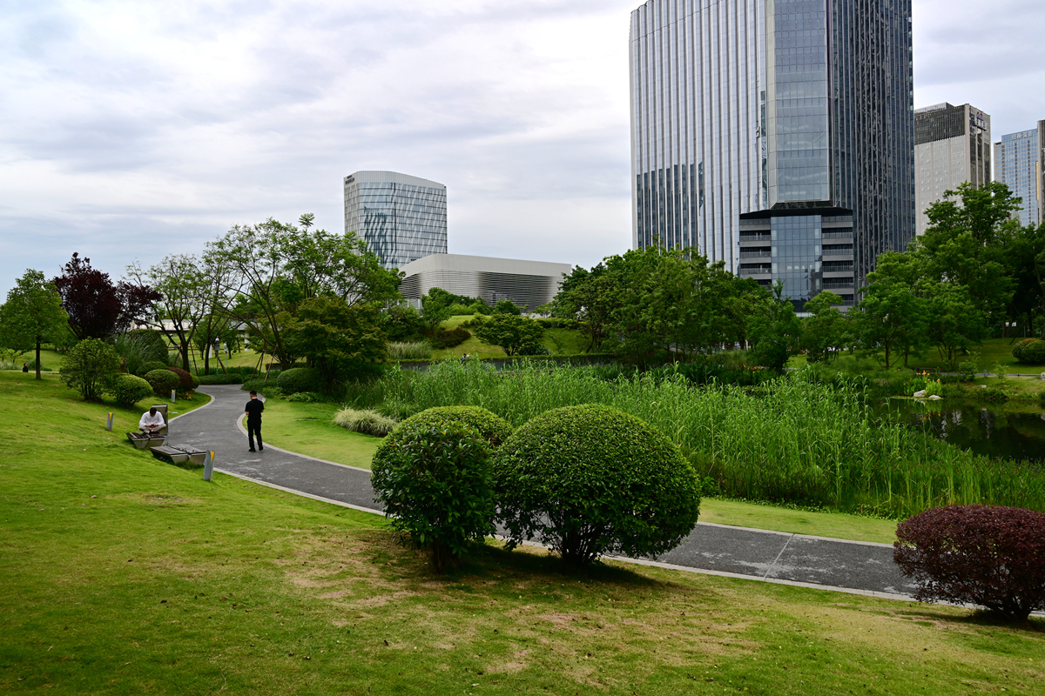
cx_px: 522
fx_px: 697
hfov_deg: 73.7
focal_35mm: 24
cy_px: 348
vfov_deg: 53.1
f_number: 8
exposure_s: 1/100
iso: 100
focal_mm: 24
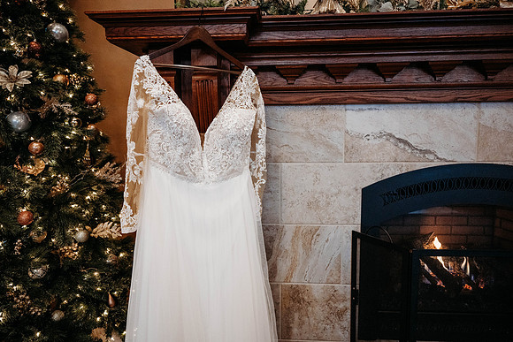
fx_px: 353
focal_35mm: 25
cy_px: 171
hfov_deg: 72.1
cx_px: 256
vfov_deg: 51.8
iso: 1250
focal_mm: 24
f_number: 2.8
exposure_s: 1/250
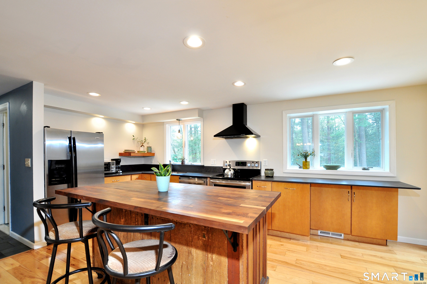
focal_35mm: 15
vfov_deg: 77.2
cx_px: 214
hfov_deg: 100.5
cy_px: 142
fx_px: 178
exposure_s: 1/30
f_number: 5
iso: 320
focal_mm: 10
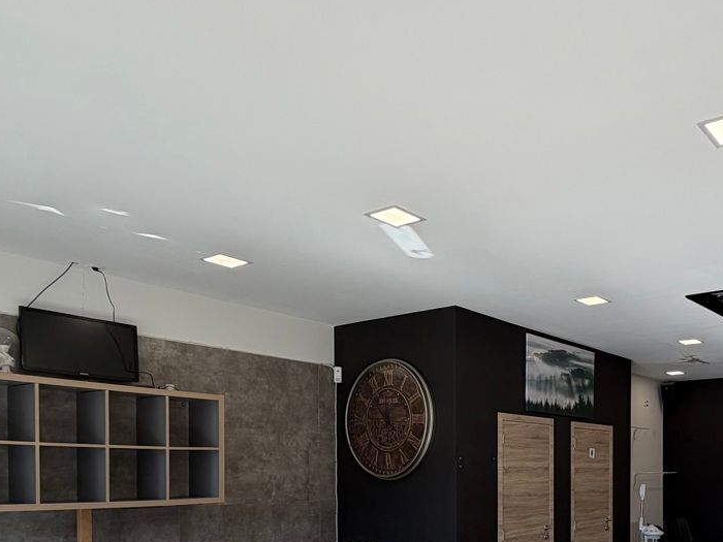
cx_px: 585
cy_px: 482
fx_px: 668
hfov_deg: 52.9
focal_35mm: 32
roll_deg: +0.1
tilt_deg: -1.3
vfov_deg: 40.9
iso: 20
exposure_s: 1/100
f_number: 2.2
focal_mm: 2.22
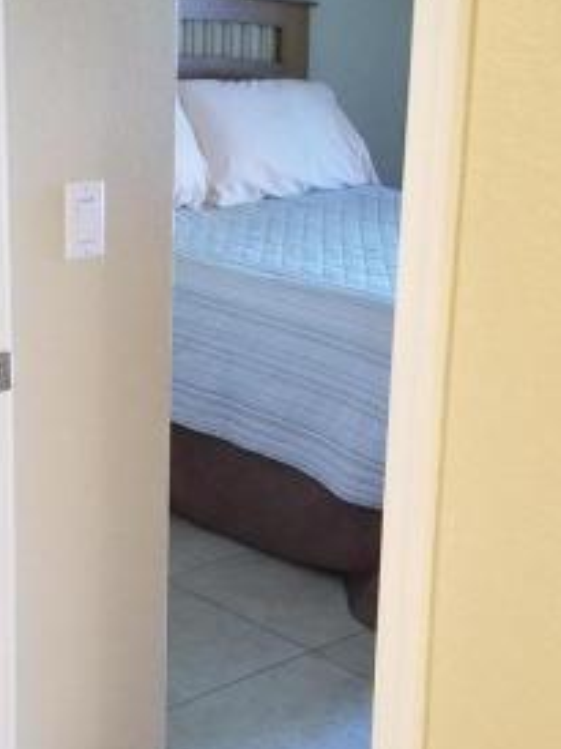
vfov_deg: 26.7
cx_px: 216
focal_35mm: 73
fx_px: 1580
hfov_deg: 20.1
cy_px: 374
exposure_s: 1/24
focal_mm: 4.2
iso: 200
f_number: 1.7
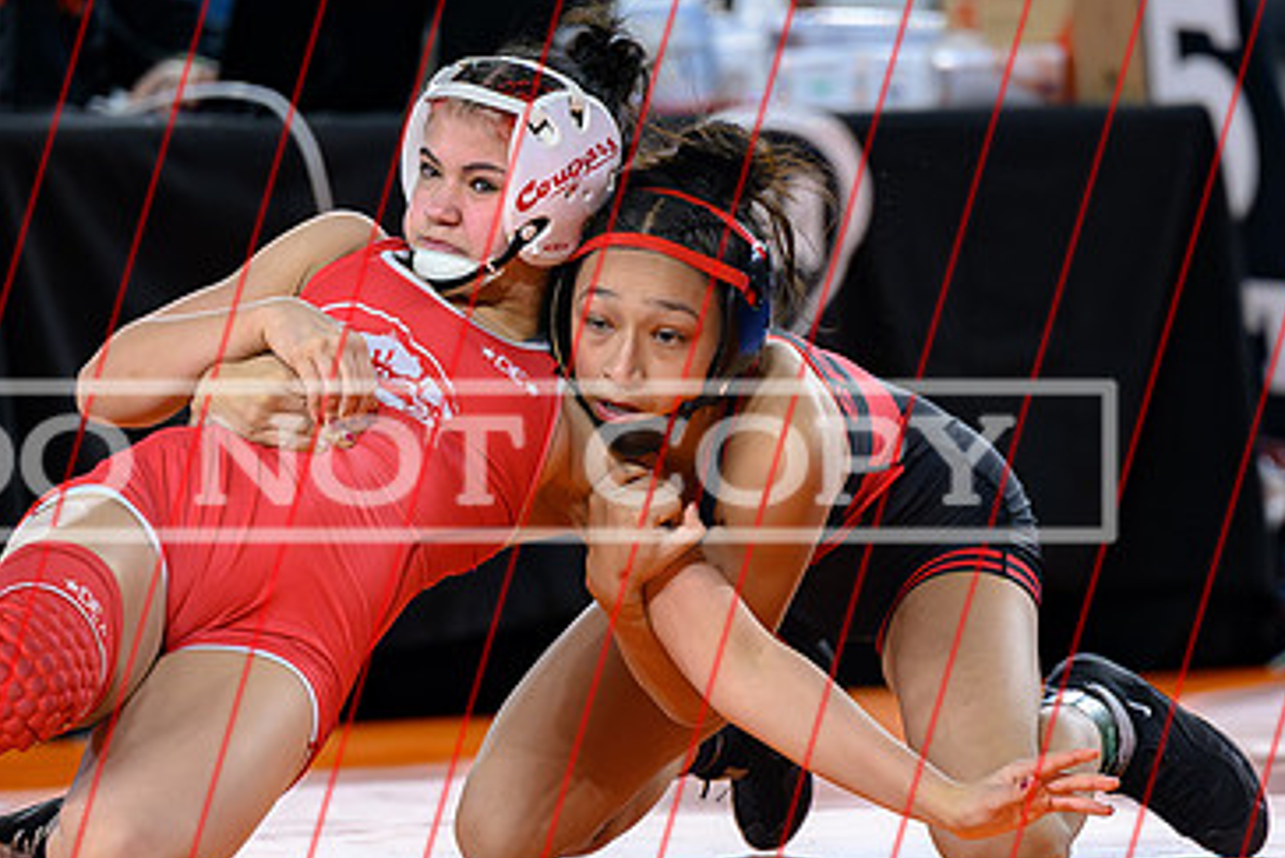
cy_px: 608
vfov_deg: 2.6
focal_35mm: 522
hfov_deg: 3.9
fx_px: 18639
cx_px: 802
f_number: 2.8
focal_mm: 200
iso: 3200
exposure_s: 1/1250
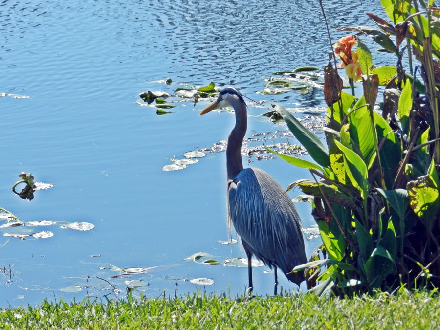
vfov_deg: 5.2
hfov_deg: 6.9
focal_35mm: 286
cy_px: 165
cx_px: 220
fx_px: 3635
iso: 160
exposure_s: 1/640
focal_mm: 50.8
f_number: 5.3
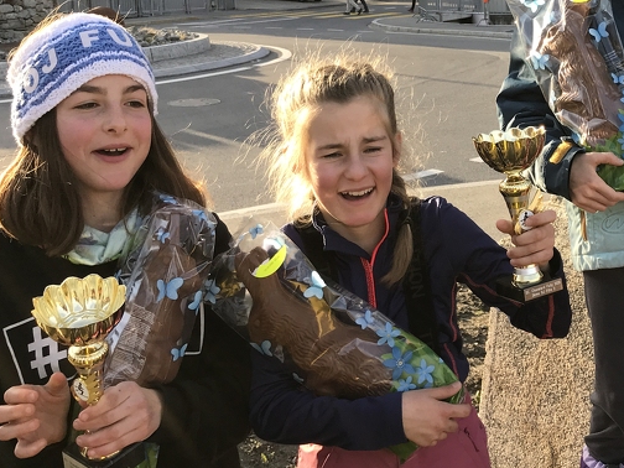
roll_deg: +1.3
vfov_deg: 25.8
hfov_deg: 33.3
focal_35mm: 56
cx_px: 501
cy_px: 124
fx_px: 1009
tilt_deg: -9.5
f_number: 1.8
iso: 20
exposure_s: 1/467
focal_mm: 3.99
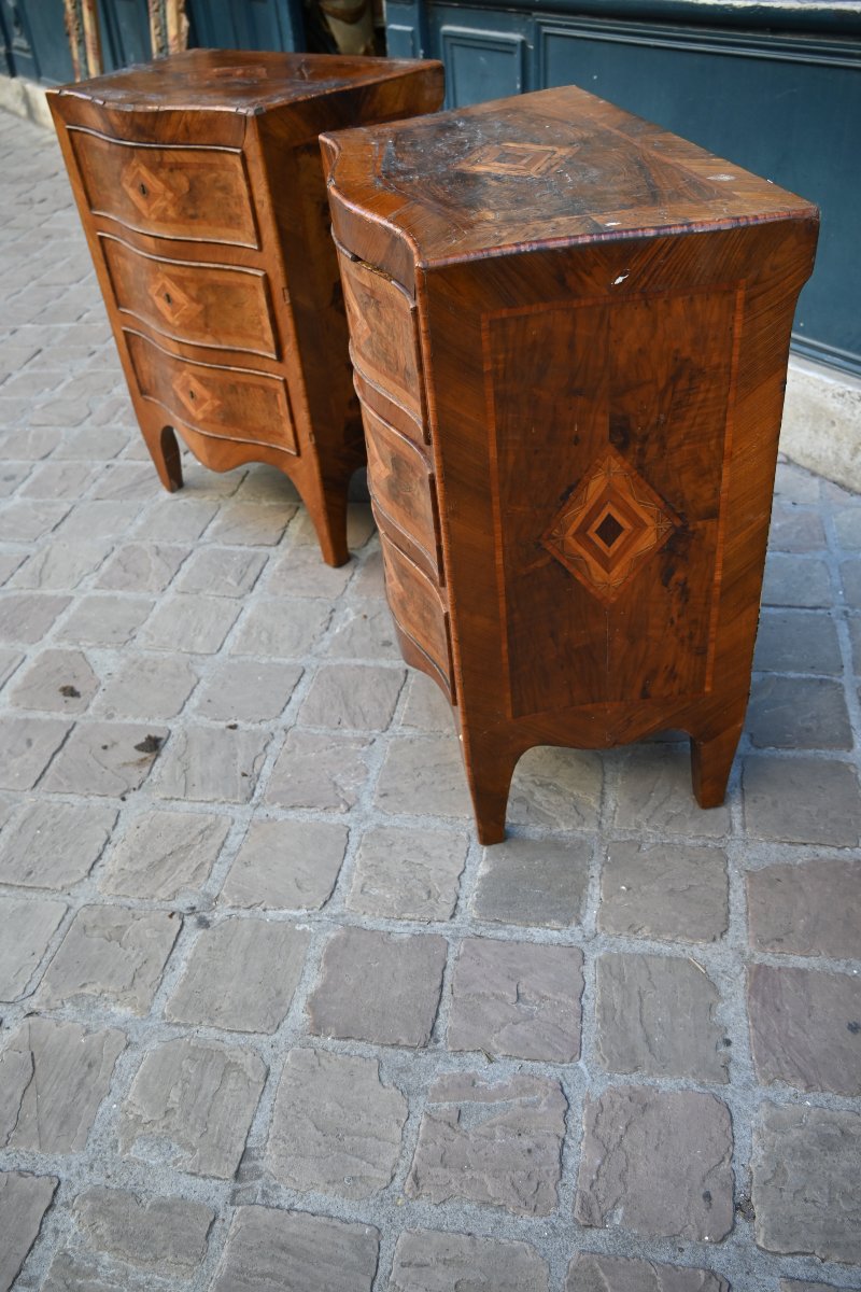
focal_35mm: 29
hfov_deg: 44.6
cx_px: 430
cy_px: 646
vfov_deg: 63.2
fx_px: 1049
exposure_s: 1/200
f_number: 3.5
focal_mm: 19.5
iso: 400
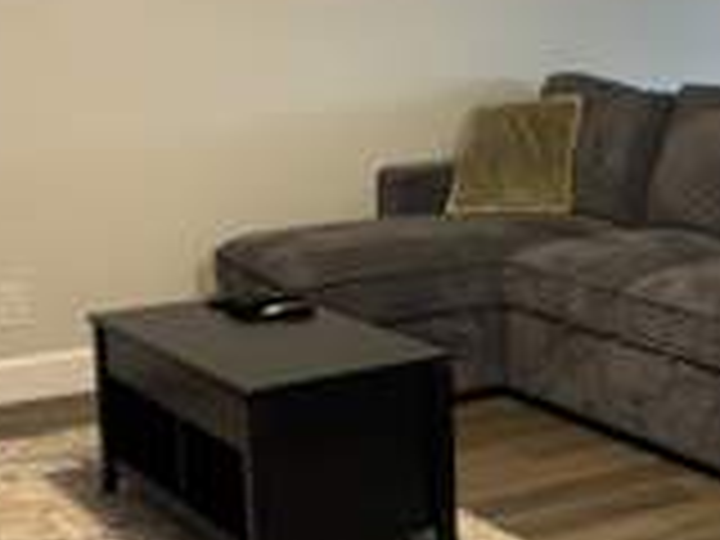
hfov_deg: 24.3
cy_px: 236
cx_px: 648
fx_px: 1622
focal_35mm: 78
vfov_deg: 18.9
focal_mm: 5.96
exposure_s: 1/60
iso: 320
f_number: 1.6
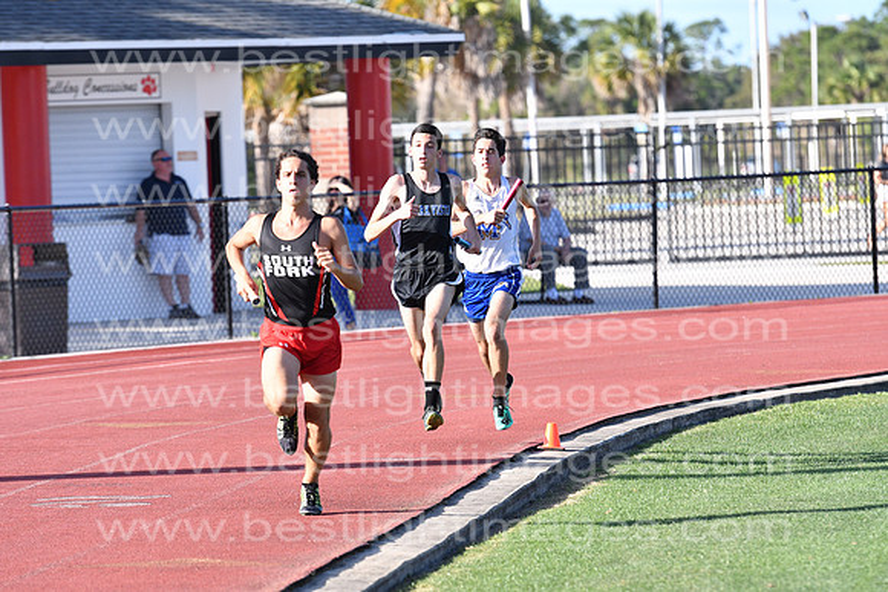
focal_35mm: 270
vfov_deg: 5.1
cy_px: 296
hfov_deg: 7.6
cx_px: 444
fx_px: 6661
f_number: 5.6
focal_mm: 180
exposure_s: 1/3200
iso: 800
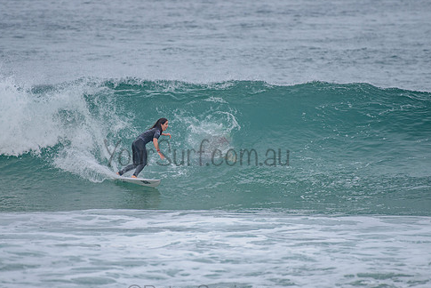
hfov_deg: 3.4
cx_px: 196
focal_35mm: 598
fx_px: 7163
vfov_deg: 2.3
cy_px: 145
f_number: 5.6
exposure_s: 1/2000
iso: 320
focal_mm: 500
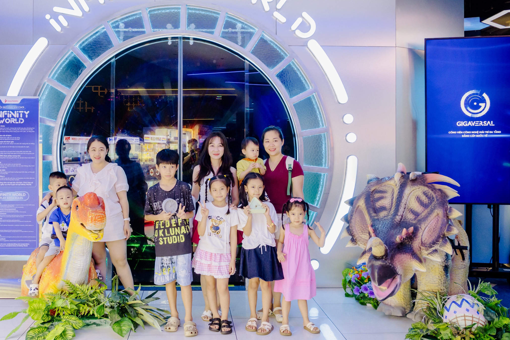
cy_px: 144
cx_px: 204
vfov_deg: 34.0
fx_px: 555
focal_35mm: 39
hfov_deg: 49.1
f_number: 4
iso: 1000
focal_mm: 20.6
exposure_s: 1/100
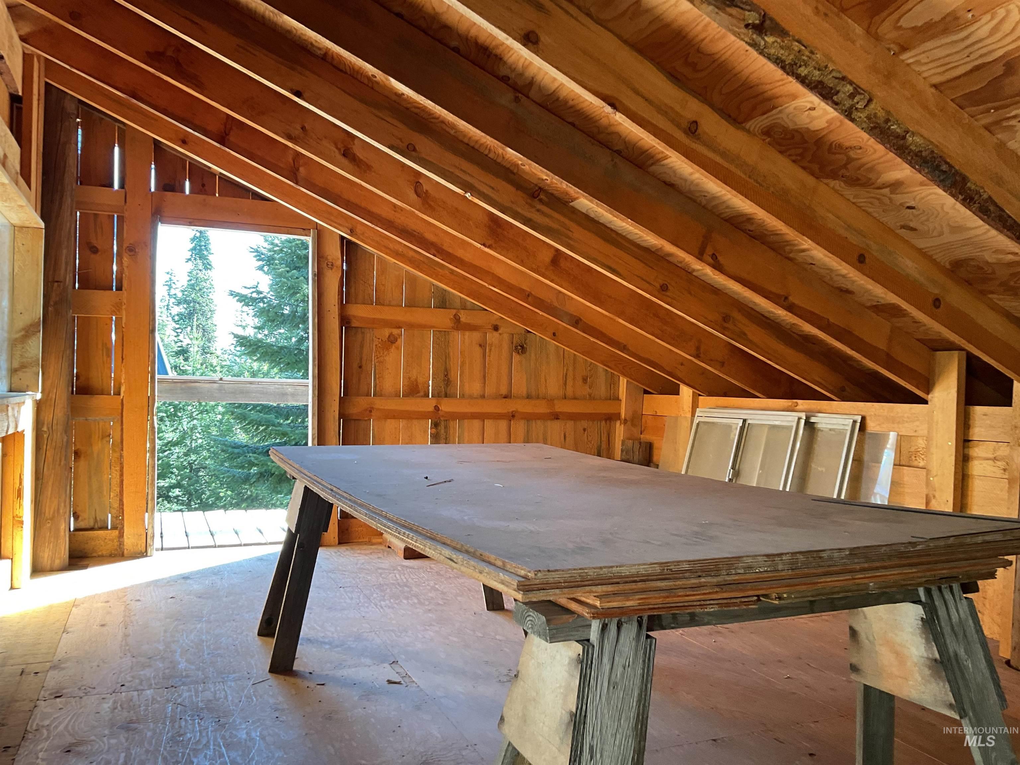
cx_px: 510
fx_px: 855
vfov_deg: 48.2
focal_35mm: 29
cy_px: 382
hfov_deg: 61.7
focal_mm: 3
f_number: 1.8
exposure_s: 1/60
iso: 64
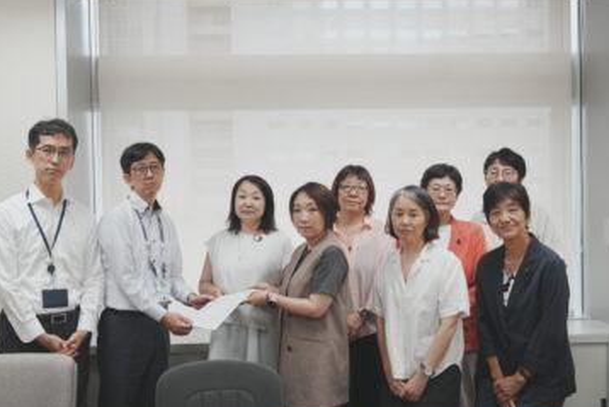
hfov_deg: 50.0
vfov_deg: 34.6
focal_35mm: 39
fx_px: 653
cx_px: 279
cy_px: 221
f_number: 4
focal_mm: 23
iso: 250
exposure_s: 1/40
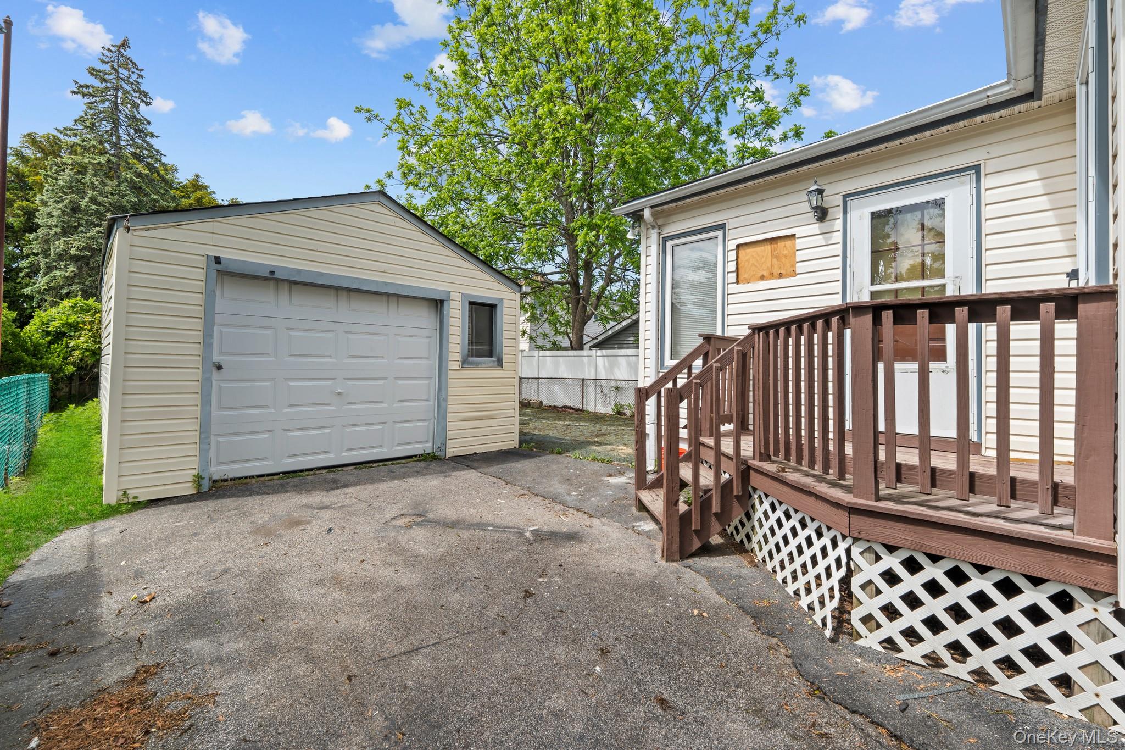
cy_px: 375
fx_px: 437
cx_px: 562
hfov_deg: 104.3
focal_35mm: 14
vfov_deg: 81.2
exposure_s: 1/125
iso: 250
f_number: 9
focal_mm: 14
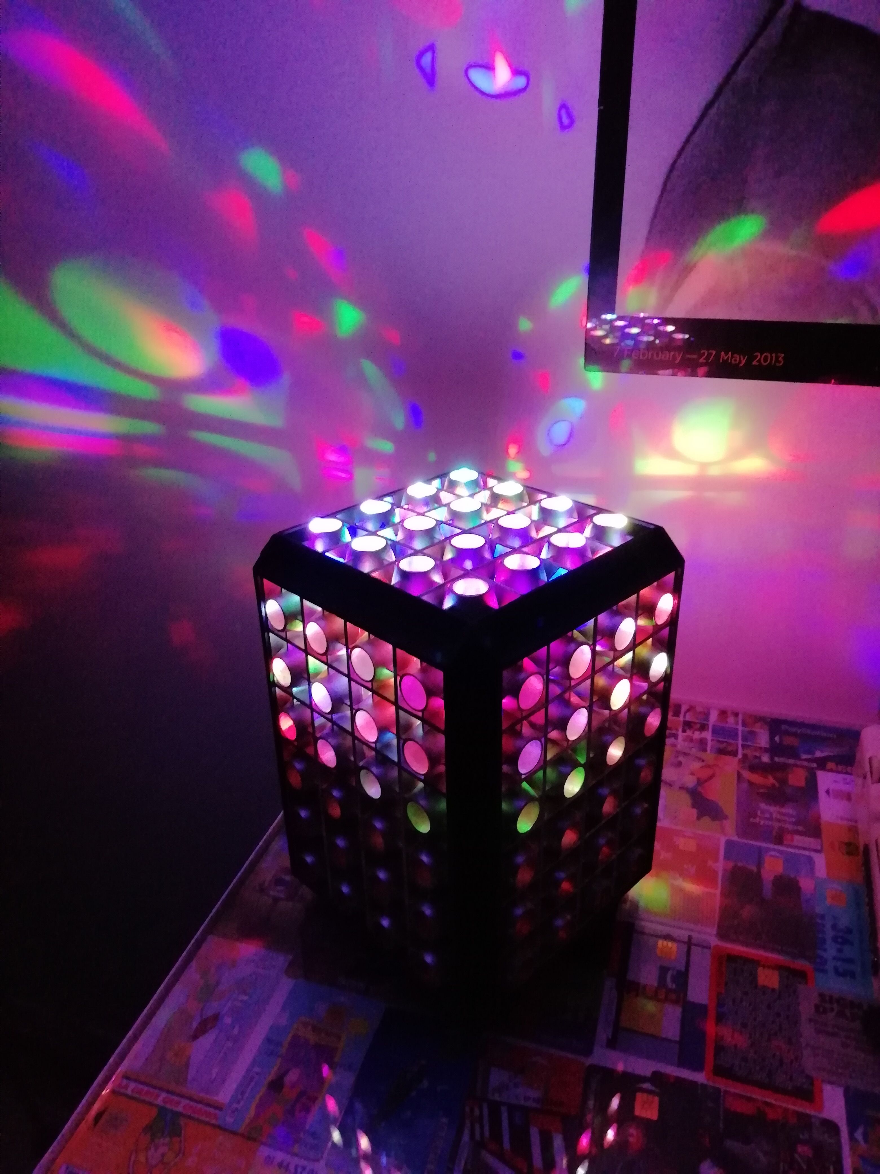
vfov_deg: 67.3
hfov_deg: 53.1
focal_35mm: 26
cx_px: 440
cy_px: 587
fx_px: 881
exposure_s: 1/16.7
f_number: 2.2
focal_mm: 3.21
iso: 640
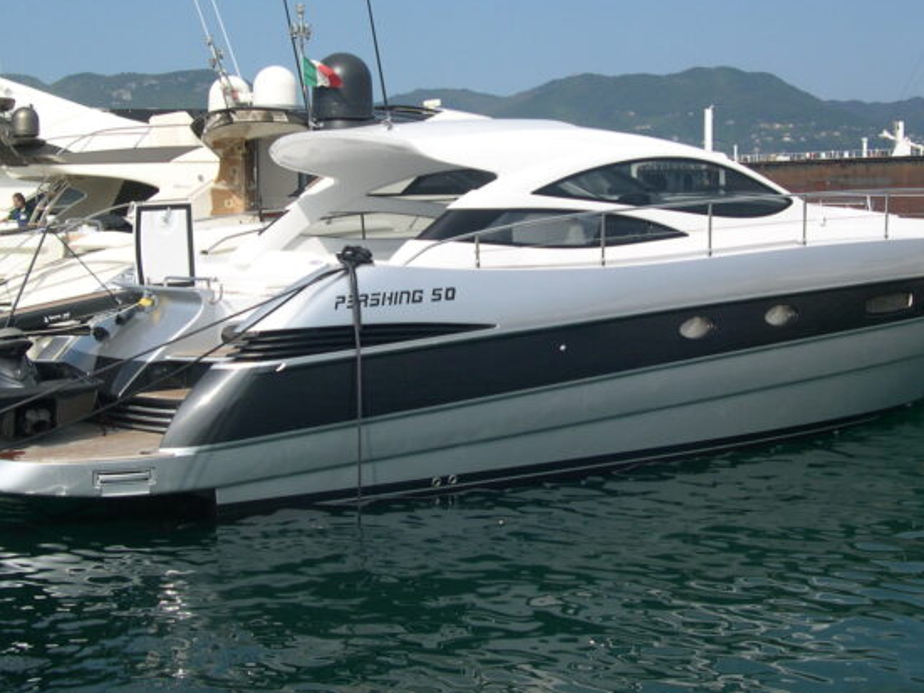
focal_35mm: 53
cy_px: 274
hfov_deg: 36.2
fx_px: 1414
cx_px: 454
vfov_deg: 27.4
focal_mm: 8
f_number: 7.6
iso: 100
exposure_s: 1/292
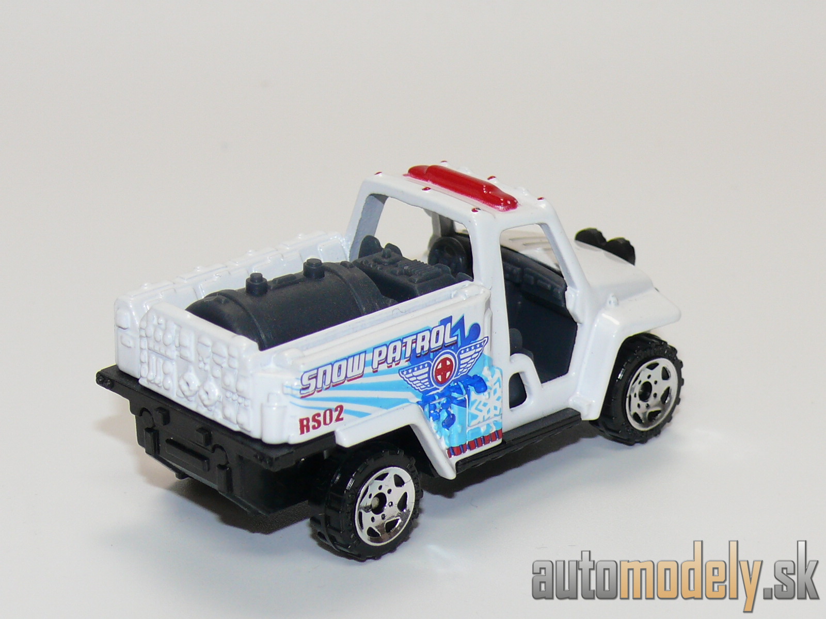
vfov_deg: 11.6
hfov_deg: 15.4
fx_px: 3054
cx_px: 413
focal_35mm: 128
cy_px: 310
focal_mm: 15.2
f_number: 4
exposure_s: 1/30
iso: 100
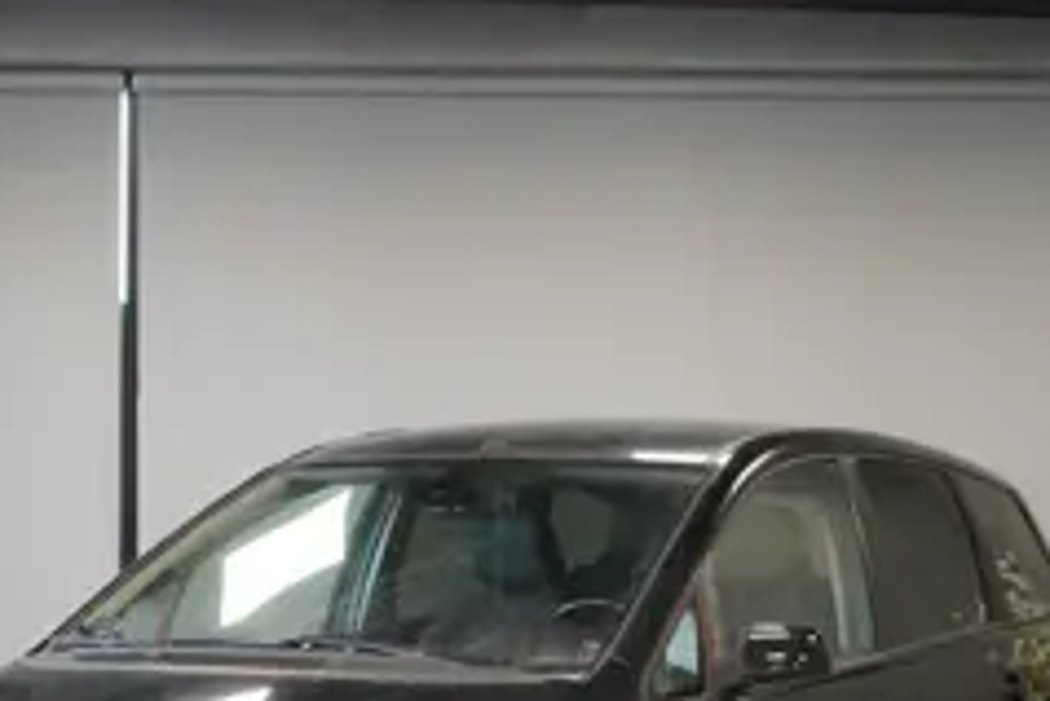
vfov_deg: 12.5
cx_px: 472
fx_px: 3181
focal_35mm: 109
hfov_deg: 18.7
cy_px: 639
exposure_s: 1/160
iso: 2500
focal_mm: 54
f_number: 5
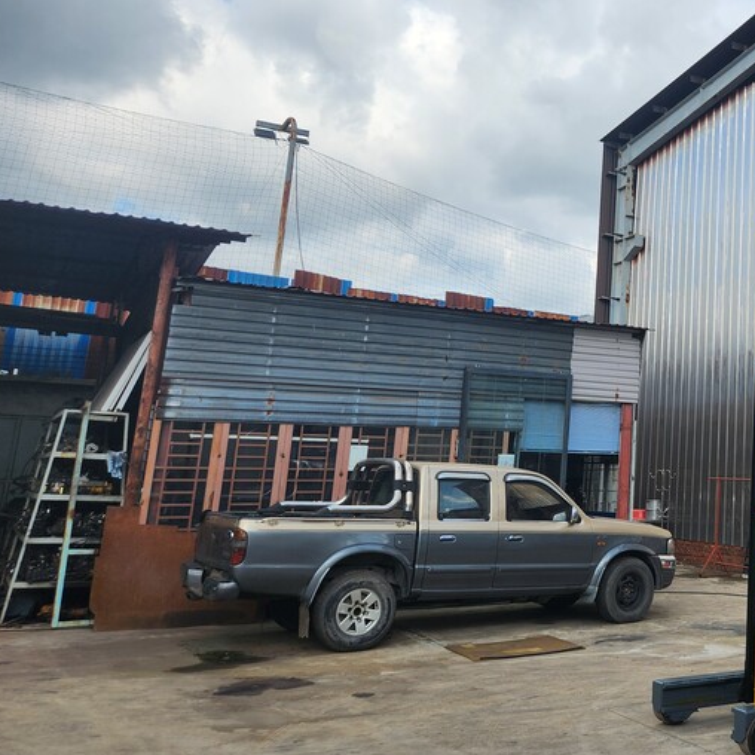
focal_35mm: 40
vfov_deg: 41.3
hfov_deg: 37.9
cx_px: 733
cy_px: 247
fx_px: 987
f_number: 1.8
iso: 20
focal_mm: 5.4
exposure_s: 1/1064
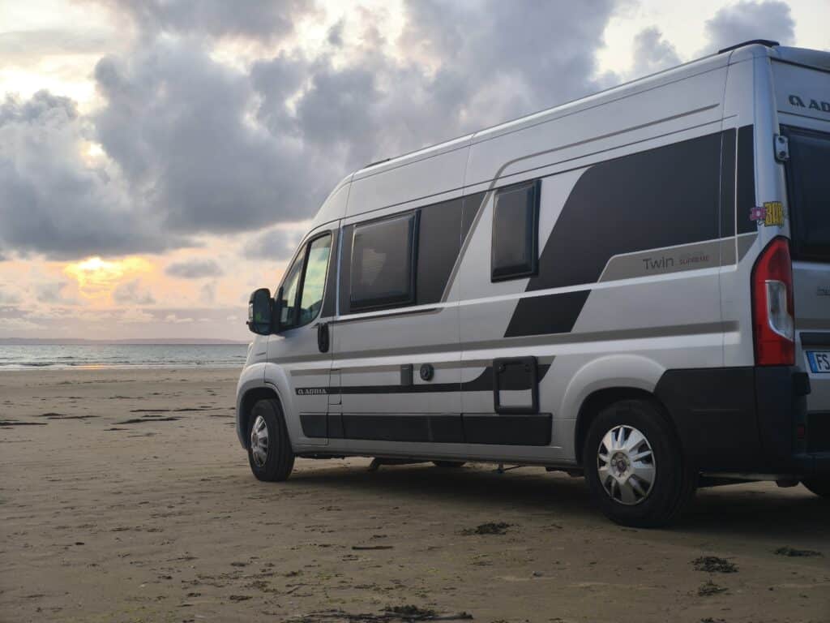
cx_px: 415
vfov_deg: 29.1
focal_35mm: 50
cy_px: 312
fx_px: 1199
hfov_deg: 38.2
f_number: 1.9
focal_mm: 7.1
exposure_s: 1/153
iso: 50
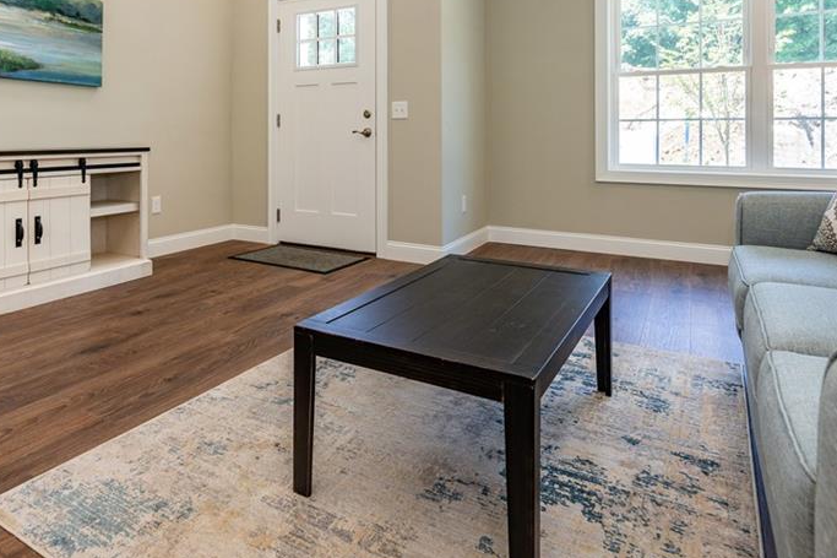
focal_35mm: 24
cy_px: 147
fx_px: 558
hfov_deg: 73.0
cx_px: 336
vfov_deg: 51.1
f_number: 6.3
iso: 100
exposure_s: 1/10
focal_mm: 16
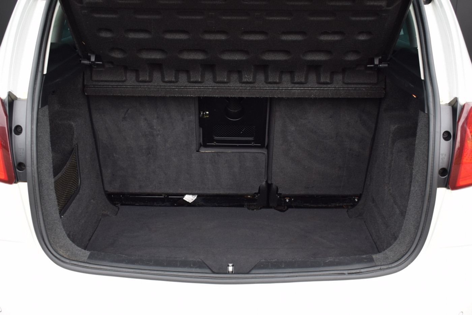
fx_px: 610
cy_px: 158
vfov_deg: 28.9
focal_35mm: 46
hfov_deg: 42.3
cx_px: 236
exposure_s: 1/160
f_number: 6.3
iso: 400
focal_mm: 31
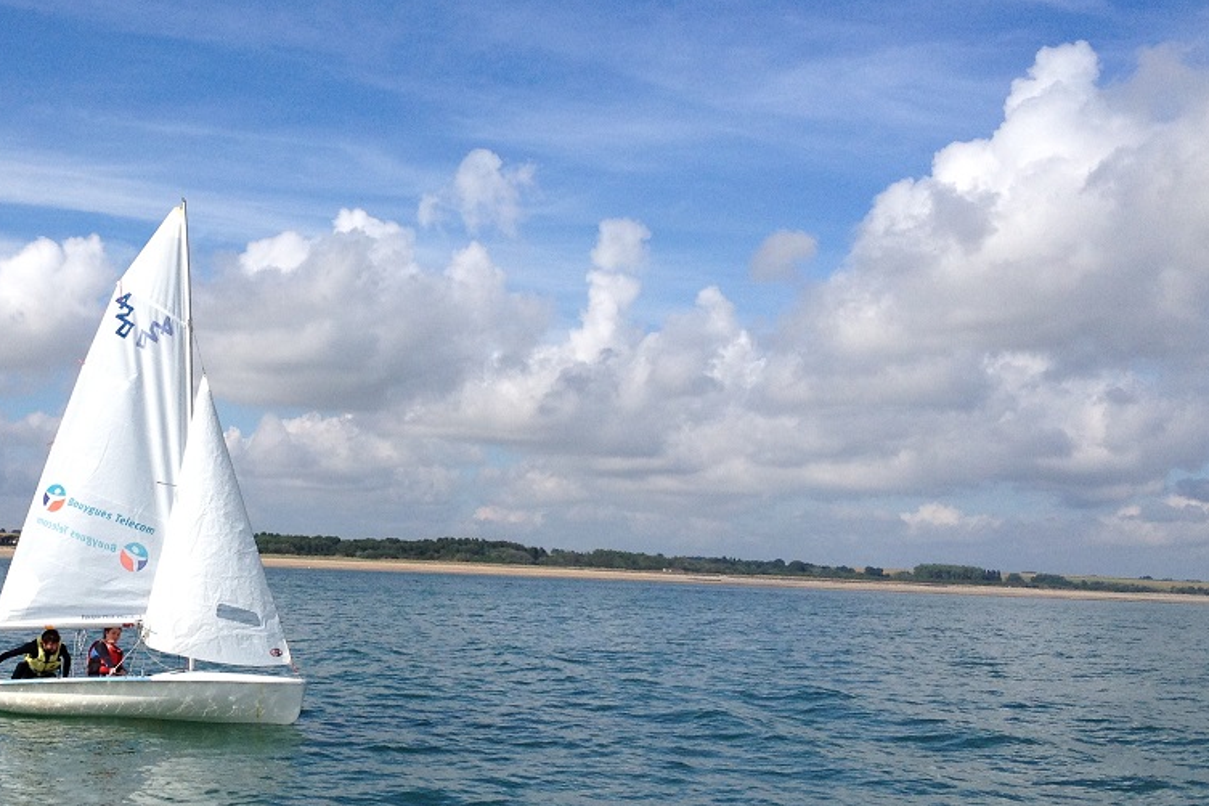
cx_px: 329
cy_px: 369
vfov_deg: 23.4
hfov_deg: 33.9
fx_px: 1948
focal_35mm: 58
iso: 50
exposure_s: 1/2907
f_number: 2.4
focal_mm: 4.28
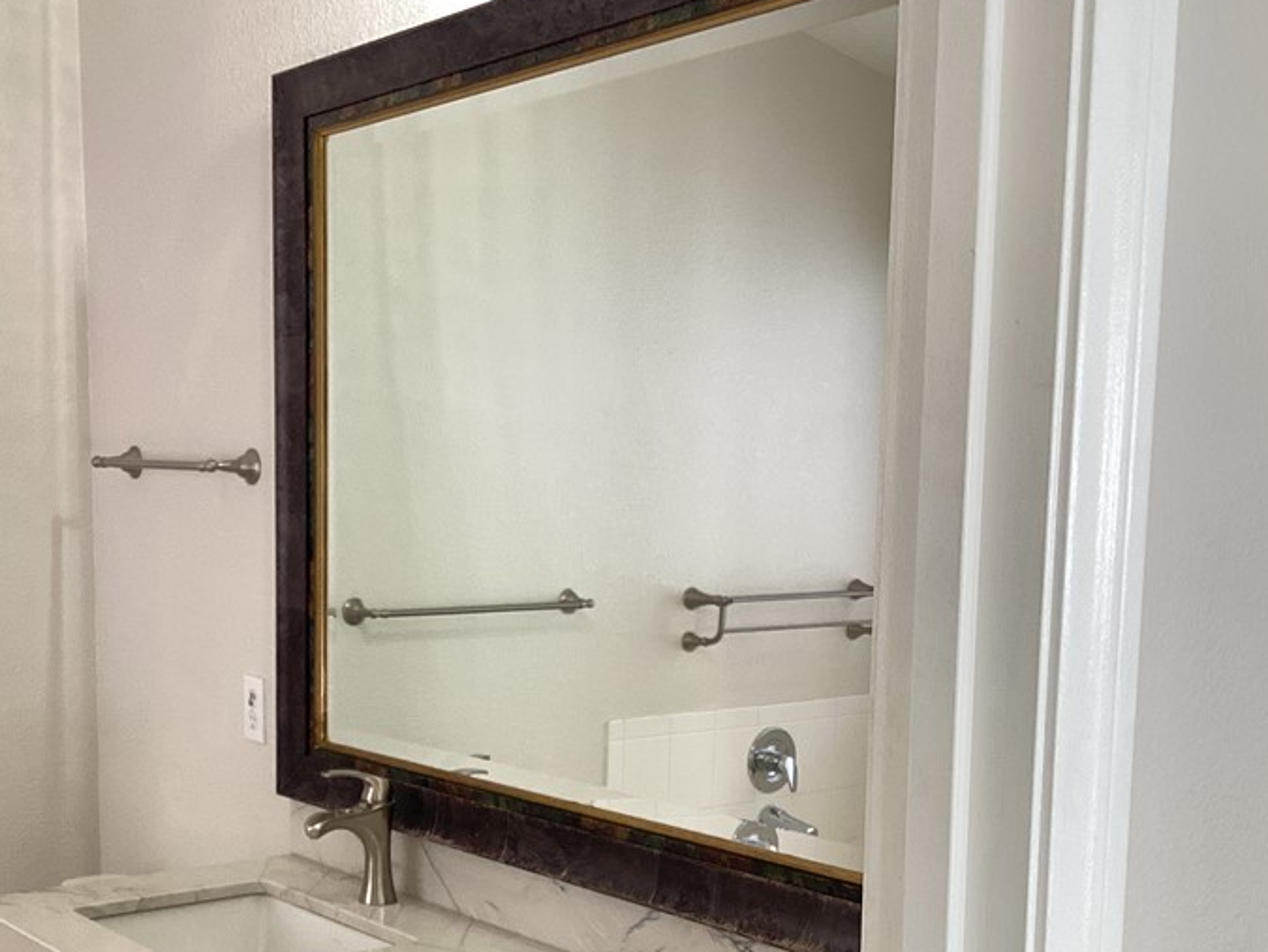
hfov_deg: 39.9
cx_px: 421
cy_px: 693
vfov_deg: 30.5
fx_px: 1723
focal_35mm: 47
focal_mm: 3.3
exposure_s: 1/60
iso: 125
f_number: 2.4
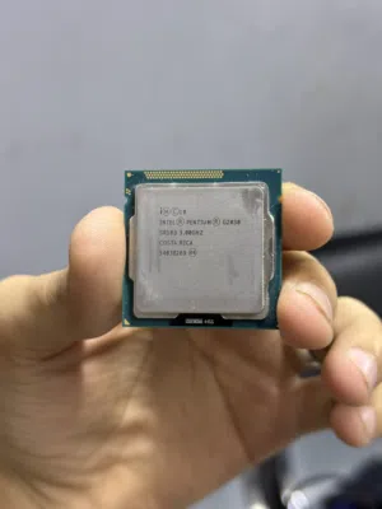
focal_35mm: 48
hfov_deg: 30.3
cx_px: 191
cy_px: 254
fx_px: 706
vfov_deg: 39.7
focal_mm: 6.76
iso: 100
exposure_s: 1/50
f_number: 1.78
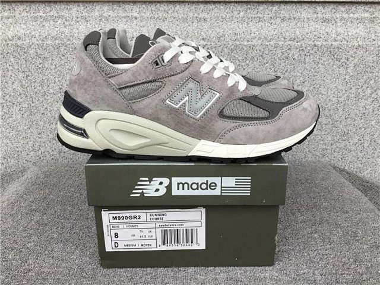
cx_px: 190
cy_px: 142
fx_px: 340
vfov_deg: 45.4
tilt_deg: -19.7
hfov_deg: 58.4
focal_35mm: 31
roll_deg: +0.5
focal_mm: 3.3
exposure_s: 1/100
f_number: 2.4
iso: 32
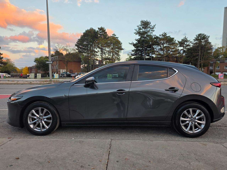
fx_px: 151
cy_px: 85
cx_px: 114
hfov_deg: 73.9
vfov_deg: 58.9
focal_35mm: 23
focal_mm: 6.25
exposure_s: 1/180
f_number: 1.7
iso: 40
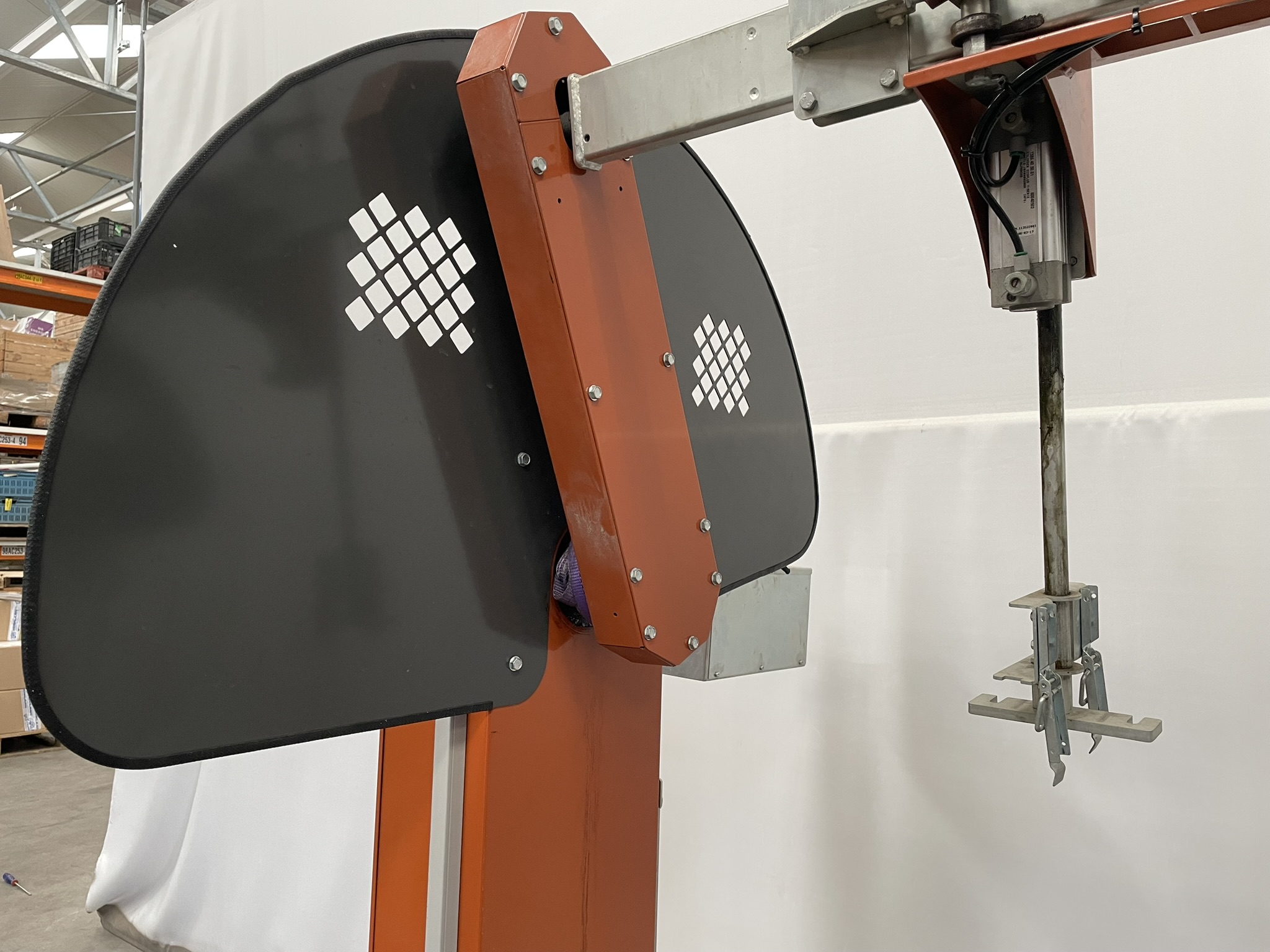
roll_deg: -1.3
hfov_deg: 67.3
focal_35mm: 26
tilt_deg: +2.2
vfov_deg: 53.1
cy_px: 476
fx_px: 954
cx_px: 635
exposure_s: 1/77
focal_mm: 4.2
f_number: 1.6
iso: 125
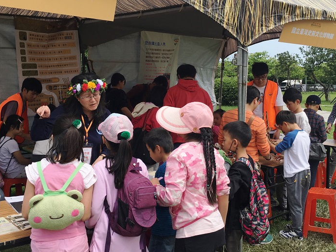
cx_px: 156
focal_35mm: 42
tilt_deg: +0.0
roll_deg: -0.9
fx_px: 408
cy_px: 97
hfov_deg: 44.7
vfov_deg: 34.2
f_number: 2.2
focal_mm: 4.15
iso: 25
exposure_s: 1/1326
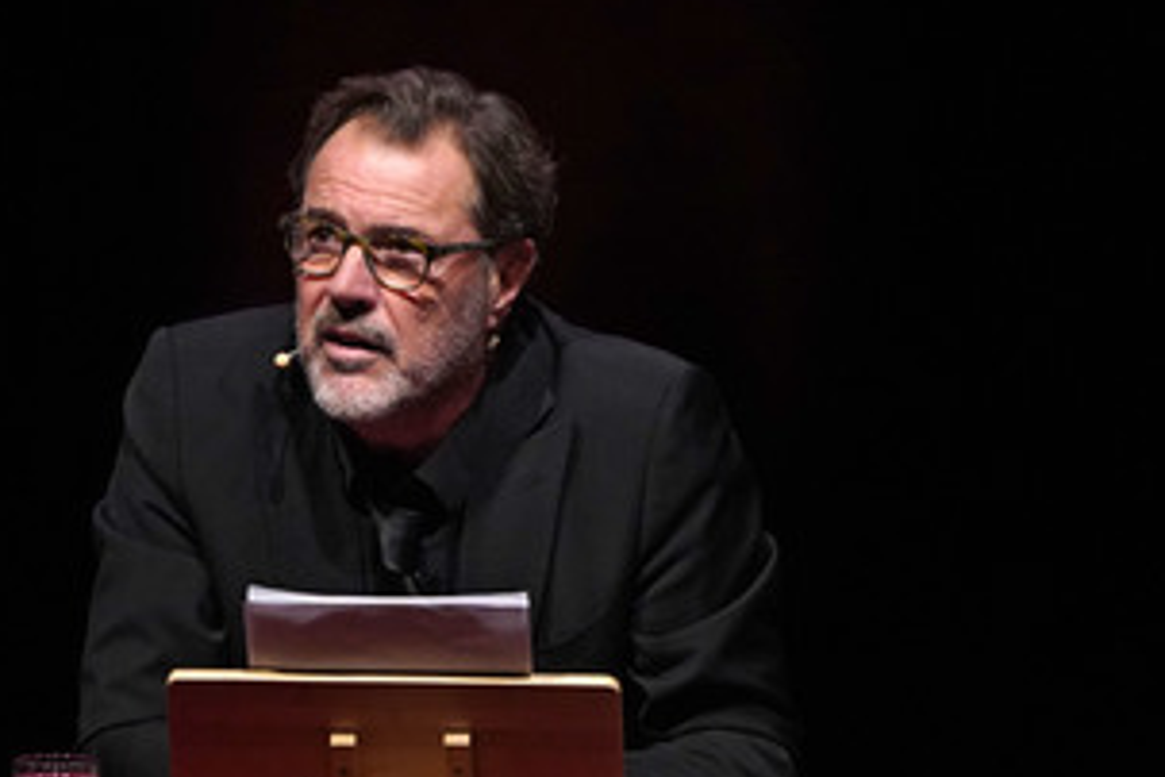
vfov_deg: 1.5
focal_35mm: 892
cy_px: 462
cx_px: 413
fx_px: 28864
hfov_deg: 2.3
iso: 6400
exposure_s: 1/80
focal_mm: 600
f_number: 6.3
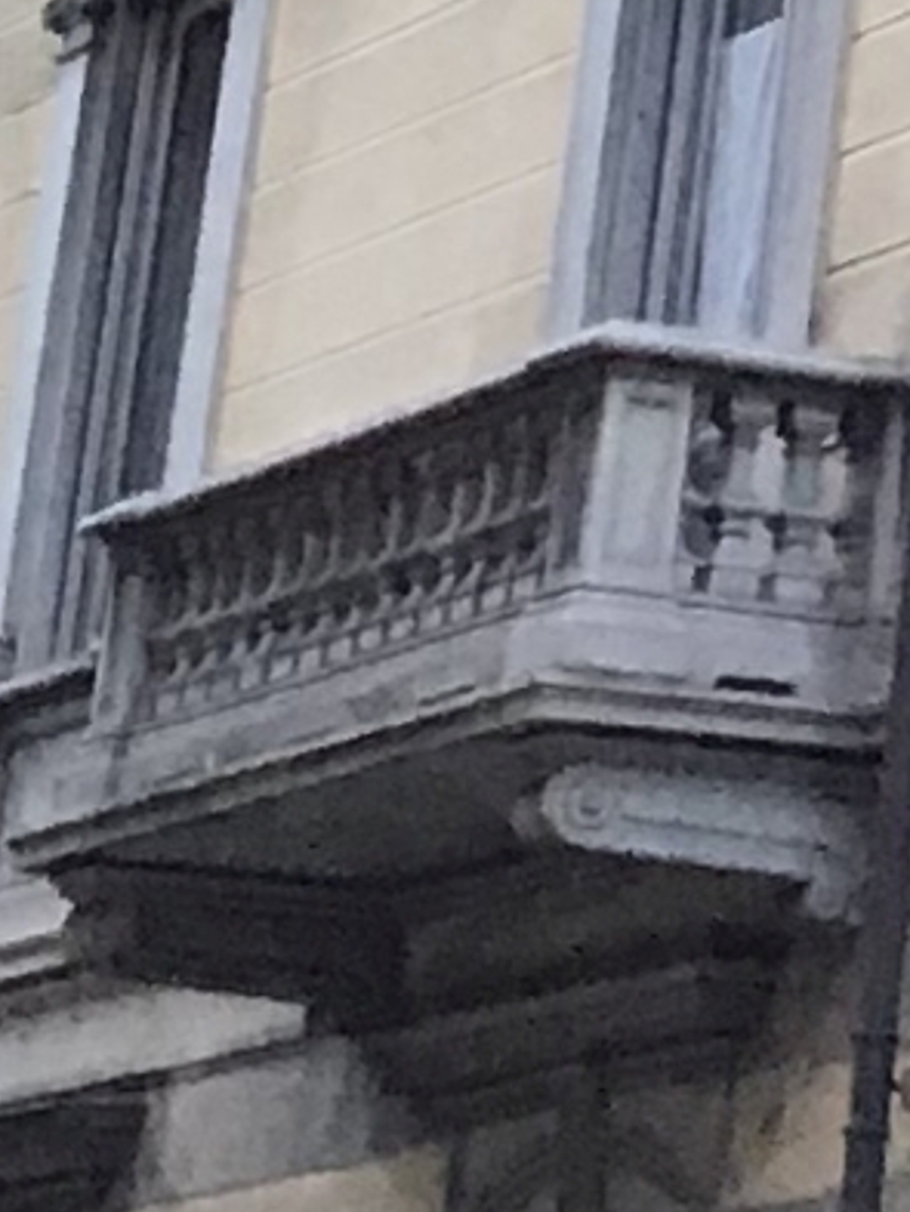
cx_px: 2650
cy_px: -2156
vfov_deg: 8.0
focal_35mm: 221
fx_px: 7742
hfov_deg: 6.2
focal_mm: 3.3
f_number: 2.4
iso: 40
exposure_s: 1/33
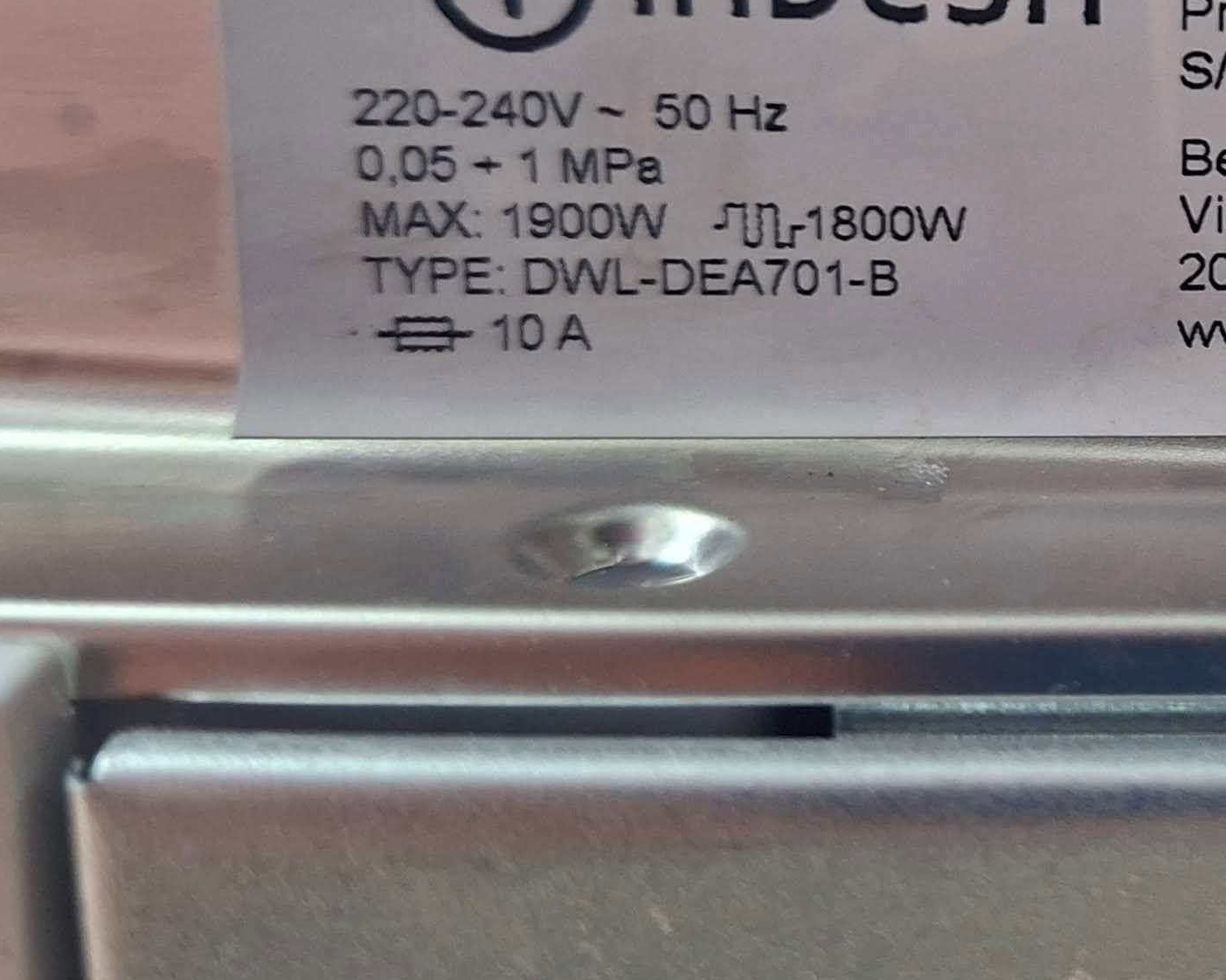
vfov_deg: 23.5
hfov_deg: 25.8
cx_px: 1548
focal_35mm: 64
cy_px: 190
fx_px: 2322
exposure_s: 1/33
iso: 320
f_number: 1.8
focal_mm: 5.54
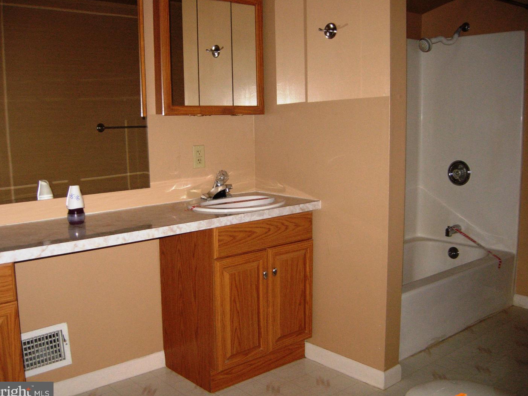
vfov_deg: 38.7
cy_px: 200
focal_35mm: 37
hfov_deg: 50.1
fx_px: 564
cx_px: 259
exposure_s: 1/121
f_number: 2.7
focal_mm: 7.5
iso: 133
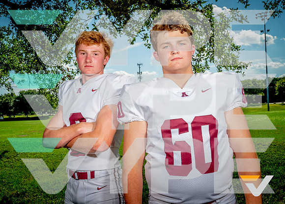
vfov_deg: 35.1
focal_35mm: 40
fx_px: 322
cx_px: 142
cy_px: 102
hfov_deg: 47.8
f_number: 11
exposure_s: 1/125
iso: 100
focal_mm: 38
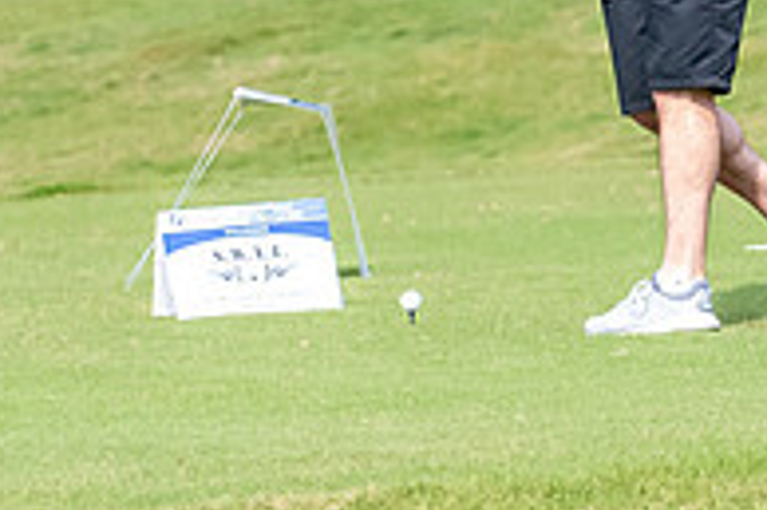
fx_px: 19094
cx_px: 676
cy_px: -172
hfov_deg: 2.3
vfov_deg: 1.5
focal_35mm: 897
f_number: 5.6
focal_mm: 200
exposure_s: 1/2000
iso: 1600
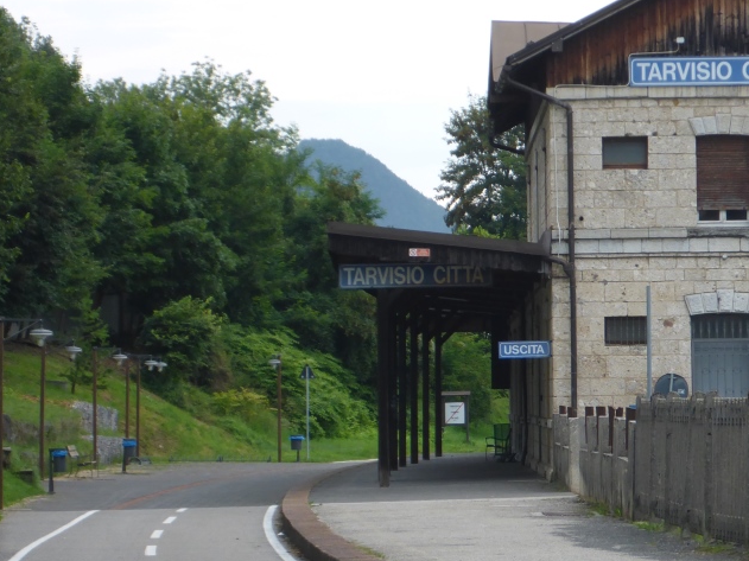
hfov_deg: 12.4
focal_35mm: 159
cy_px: 281
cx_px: 504
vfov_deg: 9.3
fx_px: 3440
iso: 160
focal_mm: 17.4
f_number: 5.7
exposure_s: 1/100
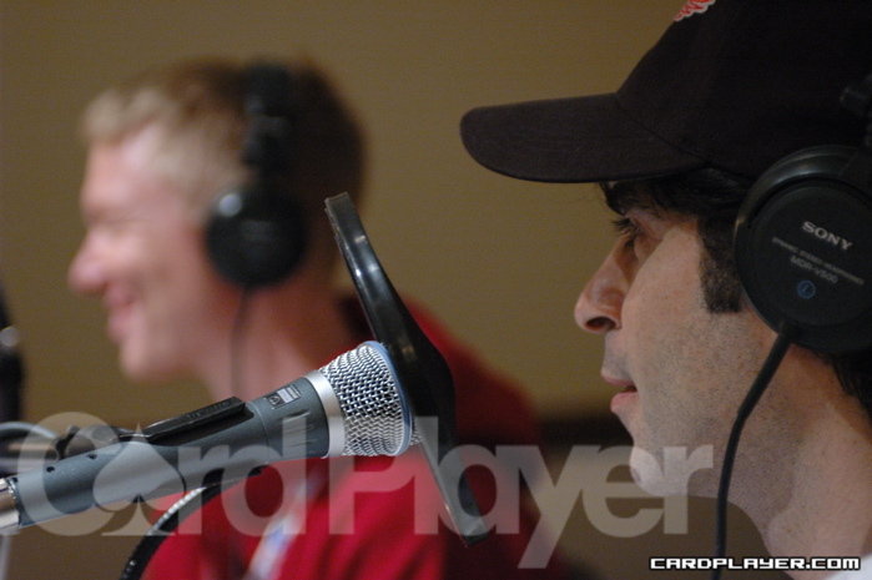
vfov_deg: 15.2
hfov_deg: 22.6
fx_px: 2178
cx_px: 436
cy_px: 290
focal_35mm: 90
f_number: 2.8
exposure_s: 1/45
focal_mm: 60
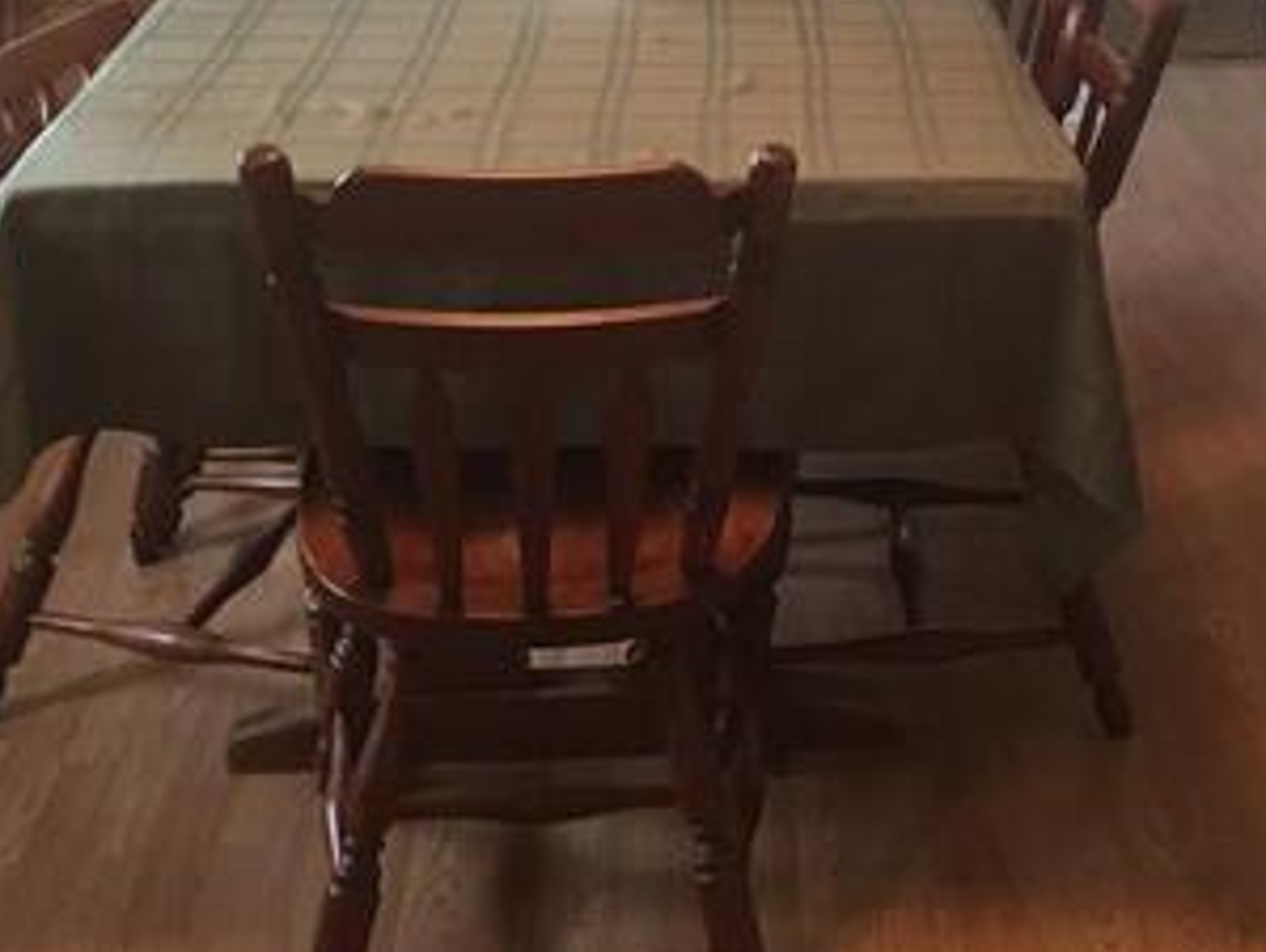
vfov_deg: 23.0
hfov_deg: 30.6
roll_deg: -1.7
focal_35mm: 62
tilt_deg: -16.2
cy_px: 63
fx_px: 2270
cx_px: 974
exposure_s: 1/30
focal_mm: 4.15
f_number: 2.2
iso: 160
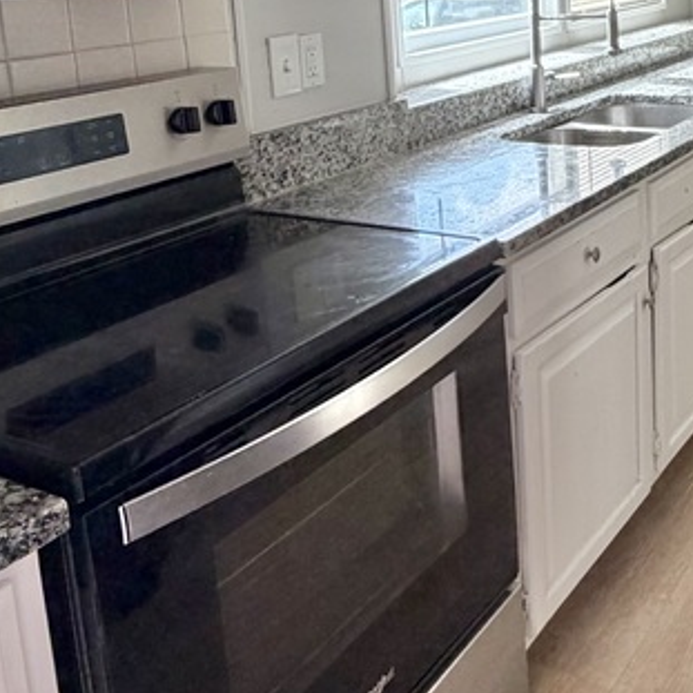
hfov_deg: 37.0
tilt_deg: -11.0
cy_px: 118
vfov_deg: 37.5
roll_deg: +1.3
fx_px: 974
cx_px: 608
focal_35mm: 43
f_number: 2.2
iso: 250
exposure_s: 1/121
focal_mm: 2.22
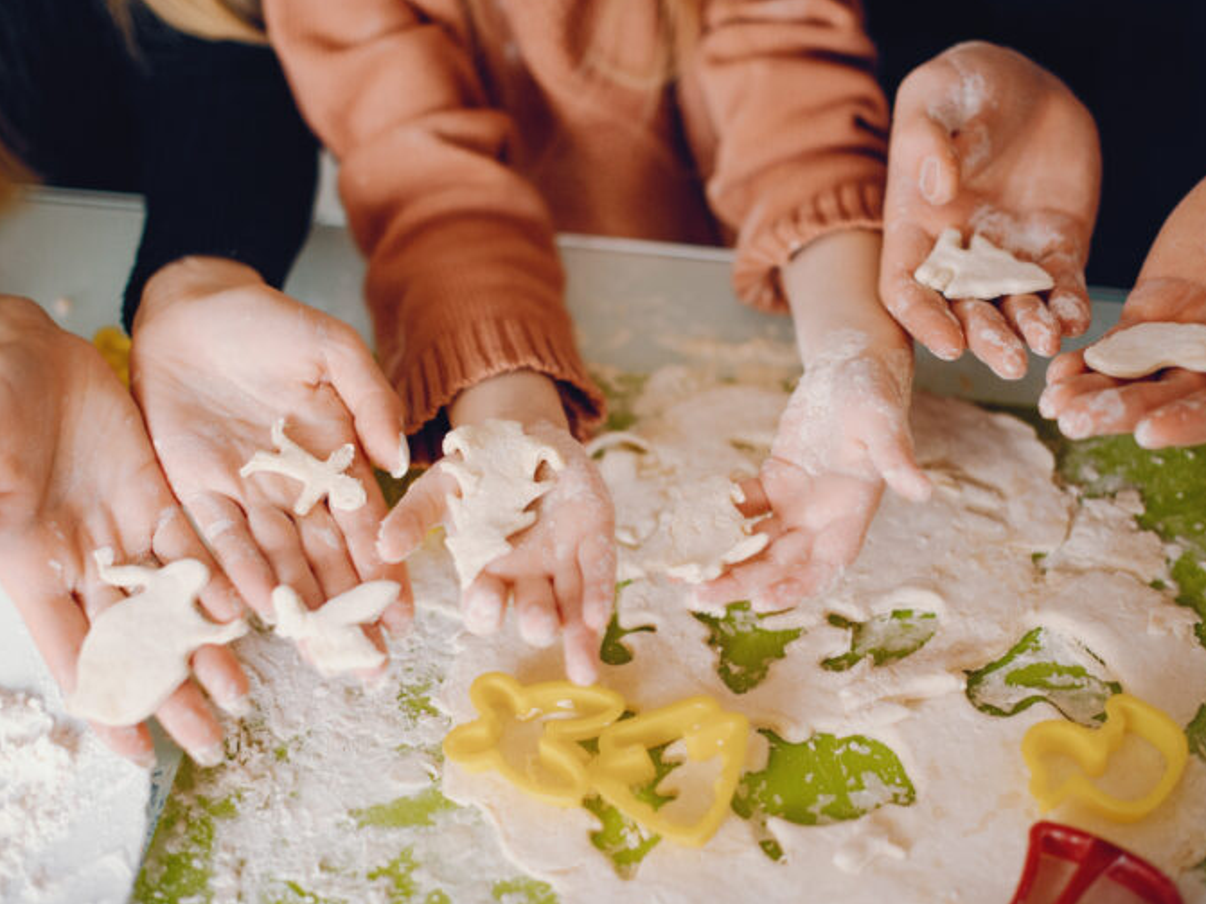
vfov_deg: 26.6
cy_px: 448
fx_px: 1916
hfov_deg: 34.9
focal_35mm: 55
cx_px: 600
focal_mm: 50
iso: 800
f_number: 2
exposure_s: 1/125
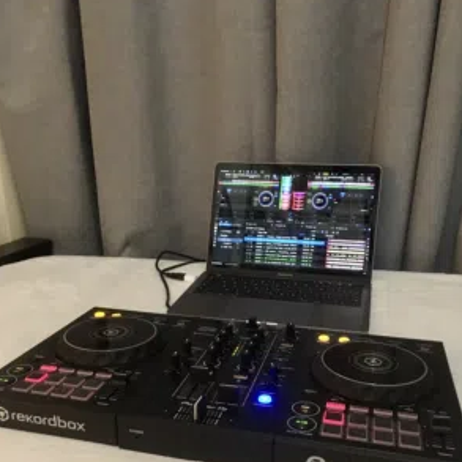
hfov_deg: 47.2
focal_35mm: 35
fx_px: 528
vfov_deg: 46.5
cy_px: 306
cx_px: 229
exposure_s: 1/17
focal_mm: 4.15
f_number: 2.2
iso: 320
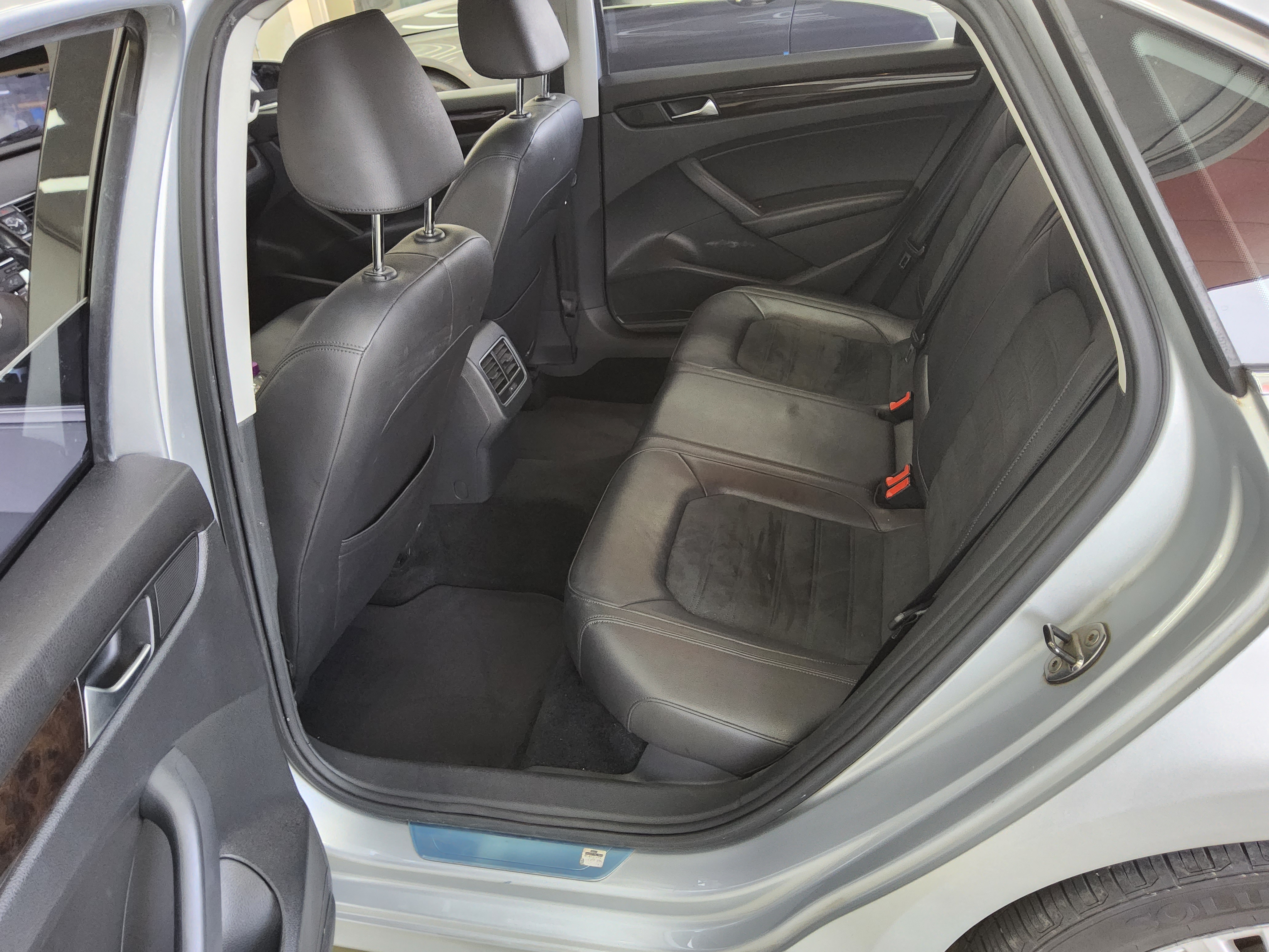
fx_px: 916
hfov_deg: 69.4
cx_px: 634
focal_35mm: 25
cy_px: 476
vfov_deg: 54.9
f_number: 2
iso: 250
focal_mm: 3.08
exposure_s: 1/100
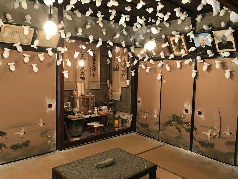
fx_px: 192
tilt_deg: -2.8
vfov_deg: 49.7
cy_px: 90
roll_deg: -0.7
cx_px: 119
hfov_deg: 63.5
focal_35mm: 28
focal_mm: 3.99
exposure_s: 1/15
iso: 50
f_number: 1.8
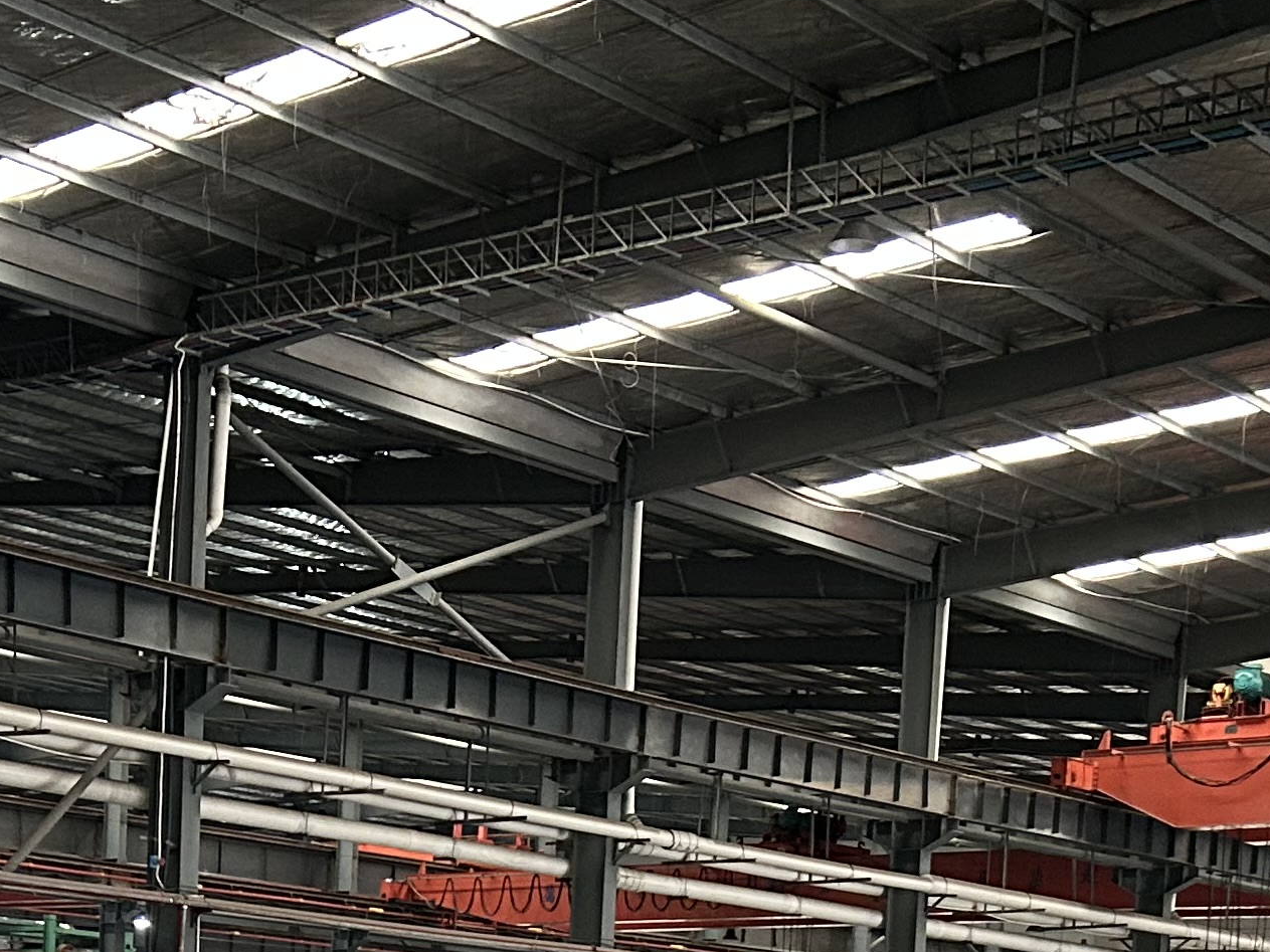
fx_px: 3045
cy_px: 1368
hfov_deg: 23.4
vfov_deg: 16.4
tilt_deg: -5.2
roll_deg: -2.7
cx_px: 367
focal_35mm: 83
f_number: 1.5
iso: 400
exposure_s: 1/33
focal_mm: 5.7
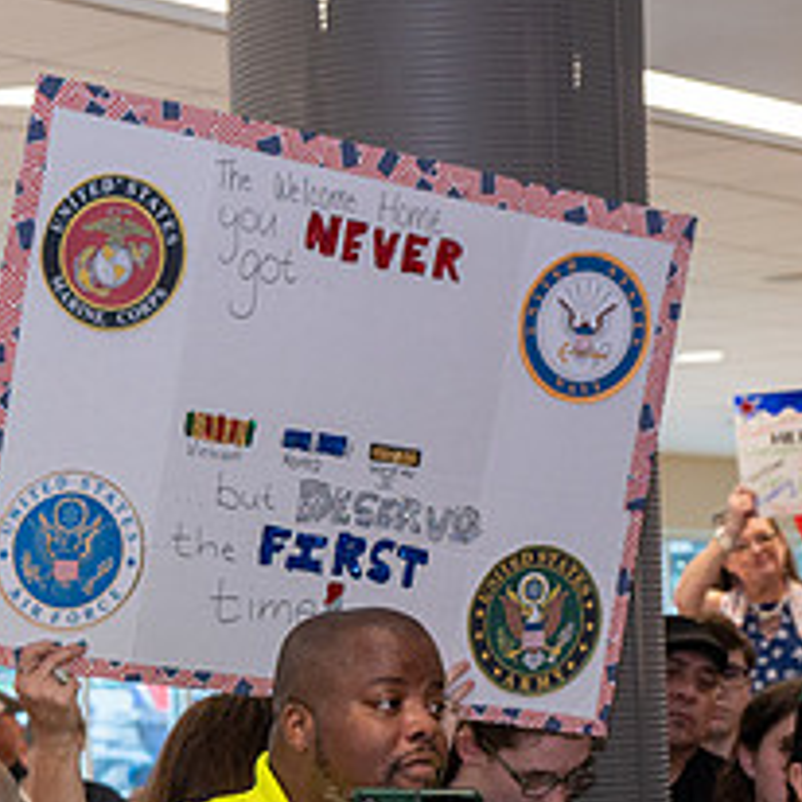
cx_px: 195
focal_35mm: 115
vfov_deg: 15.0
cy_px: 693
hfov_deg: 15.1
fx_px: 3014
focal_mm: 48
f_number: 5.6
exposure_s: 1/60
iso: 2200
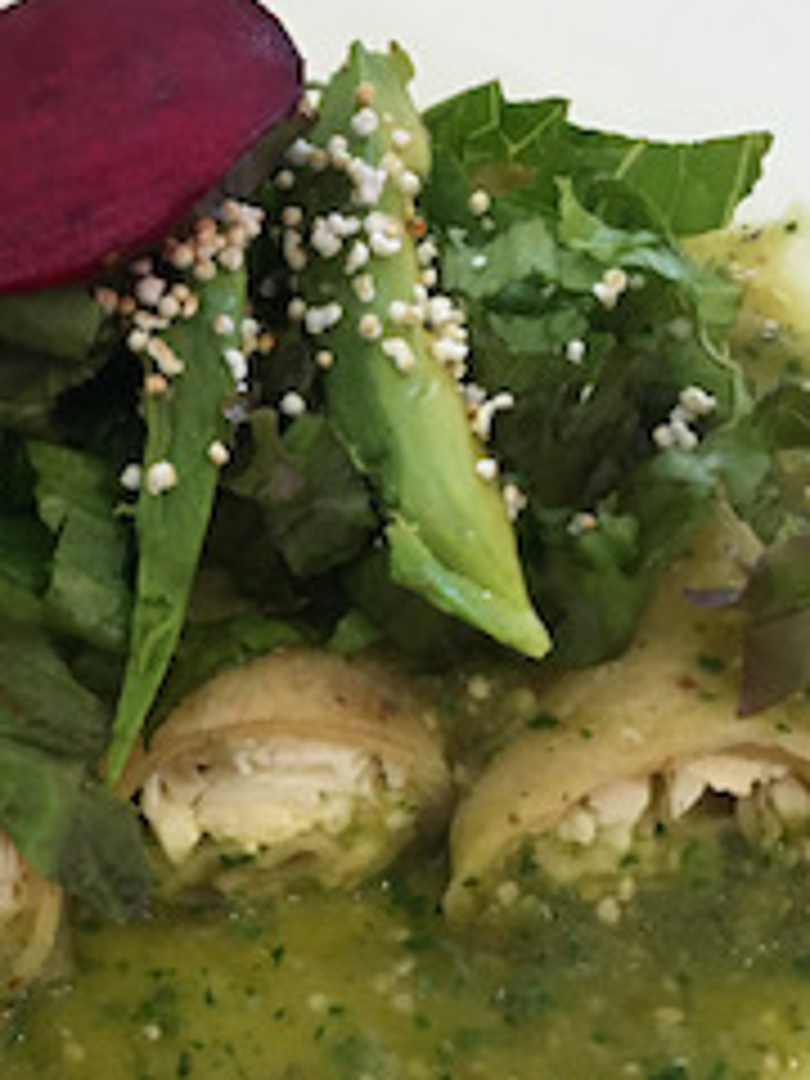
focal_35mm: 66
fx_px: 2059
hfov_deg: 21.7
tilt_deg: -50.2
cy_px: 722
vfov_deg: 29.2
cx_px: 58
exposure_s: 1/24
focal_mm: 4.15
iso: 200
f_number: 2.2
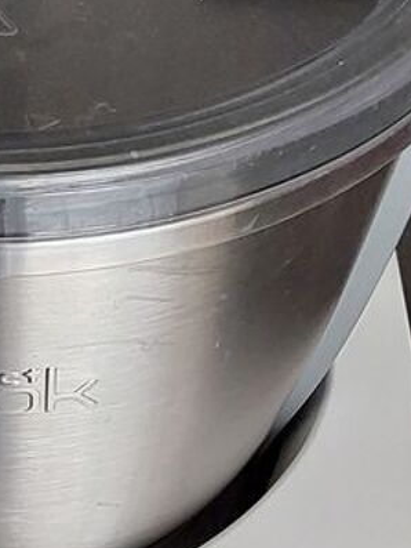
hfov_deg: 15.5
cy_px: 383
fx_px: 1487
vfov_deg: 20.8
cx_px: 11
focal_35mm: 94
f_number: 1.9
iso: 125
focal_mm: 2.91
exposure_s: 1/50
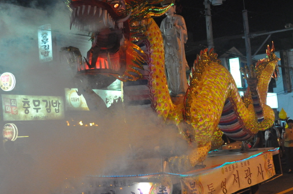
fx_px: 525
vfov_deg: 21.0
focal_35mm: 65
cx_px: 150
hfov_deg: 31.2
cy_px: 81
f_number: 3.2
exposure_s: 1/250
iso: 3200
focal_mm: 35
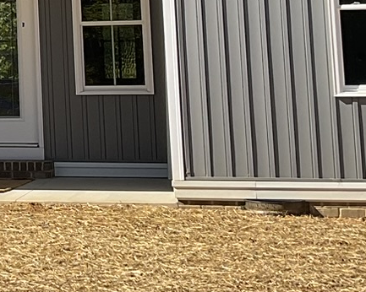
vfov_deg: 11.2
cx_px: -157
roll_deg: +1.6
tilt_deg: +5.9
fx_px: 1451
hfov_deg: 13.6
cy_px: -114
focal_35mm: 134
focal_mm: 3
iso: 16
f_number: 1.8
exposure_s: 1/1195
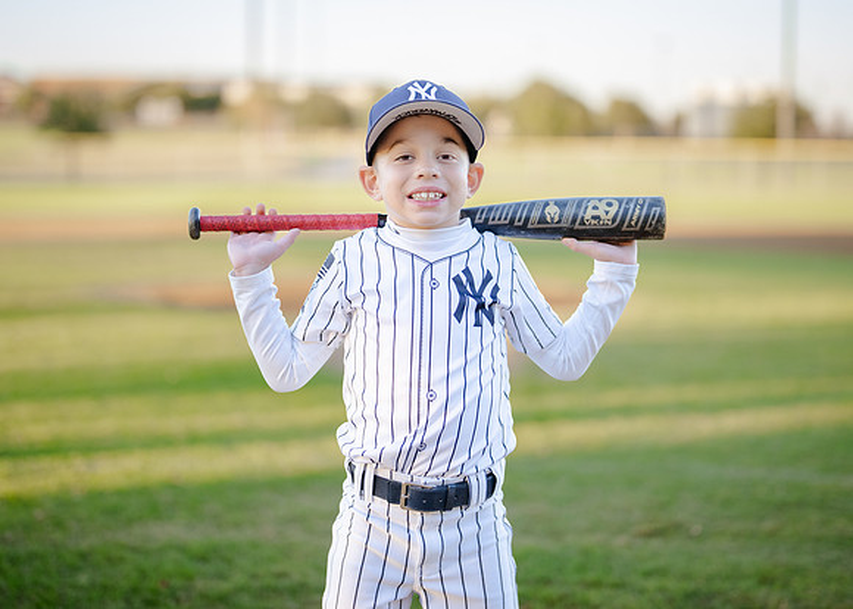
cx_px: 430
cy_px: 246
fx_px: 1602
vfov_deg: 21.5
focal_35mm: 66
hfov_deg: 29.8
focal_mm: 50
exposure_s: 1/1600
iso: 250
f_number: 1.2
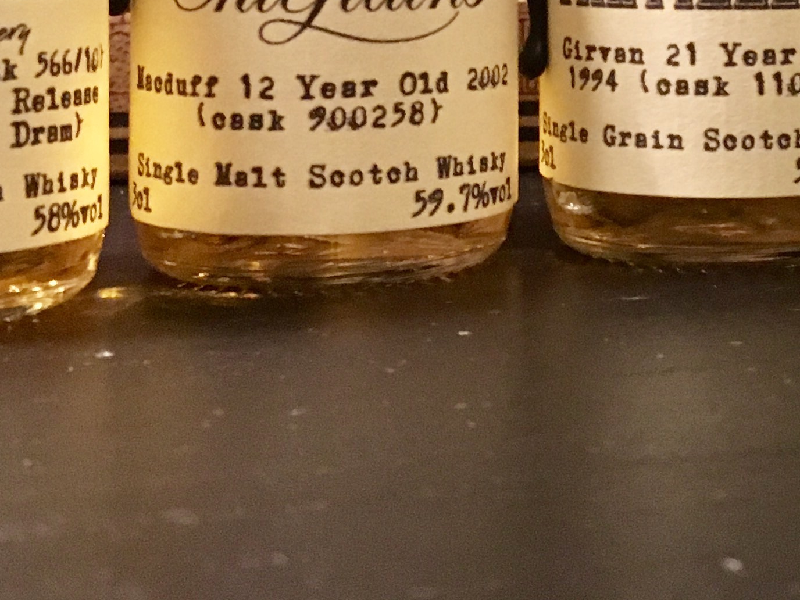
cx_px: 698
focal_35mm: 85
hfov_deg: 22.5
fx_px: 1964
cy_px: -232
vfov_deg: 16.2
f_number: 2.2
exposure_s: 1/15
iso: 250
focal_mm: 4.15
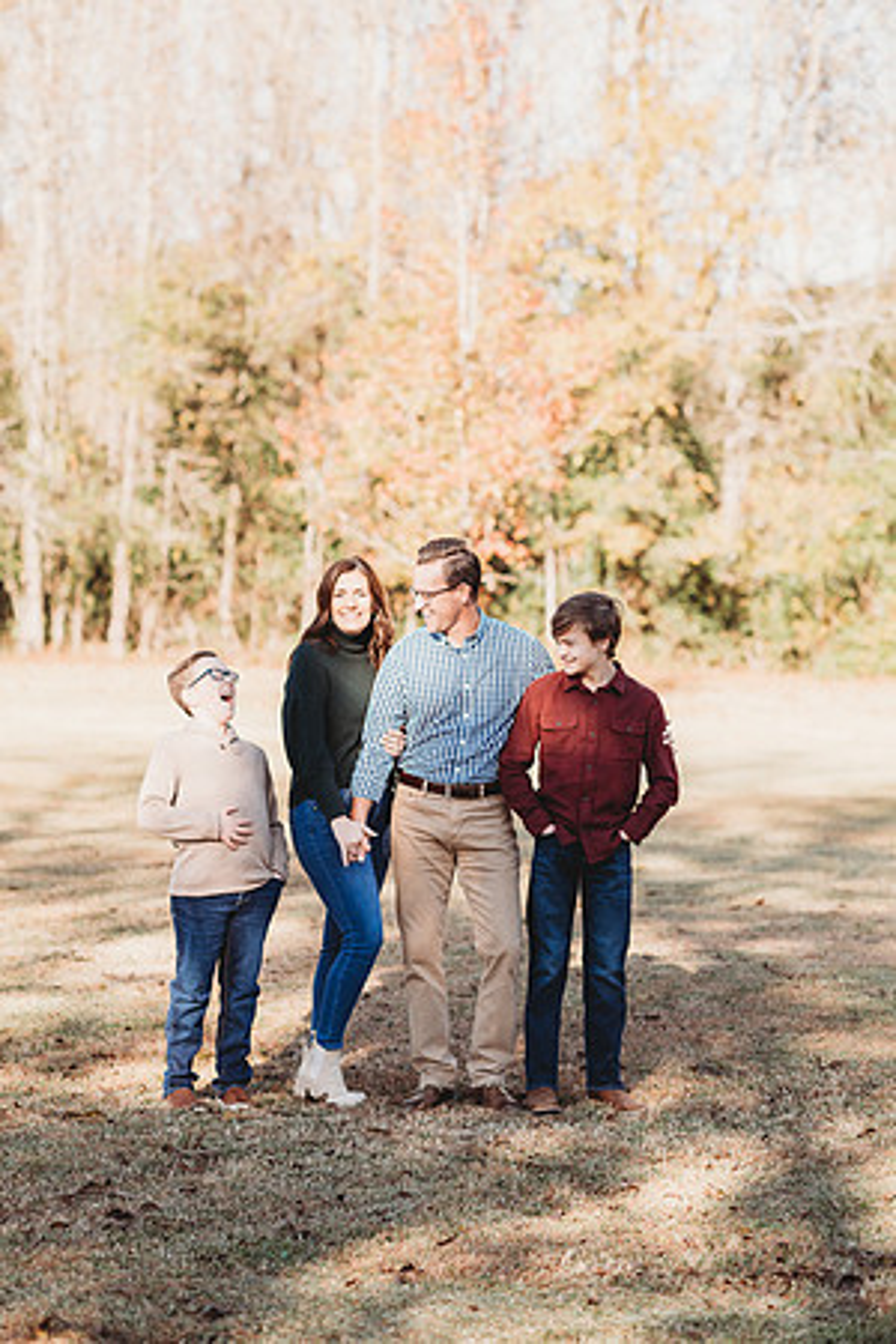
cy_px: 672
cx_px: 448
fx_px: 3173
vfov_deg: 23.9
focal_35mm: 85
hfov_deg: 16.1
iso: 200
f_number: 2.5
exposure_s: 1/1000
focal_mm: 85
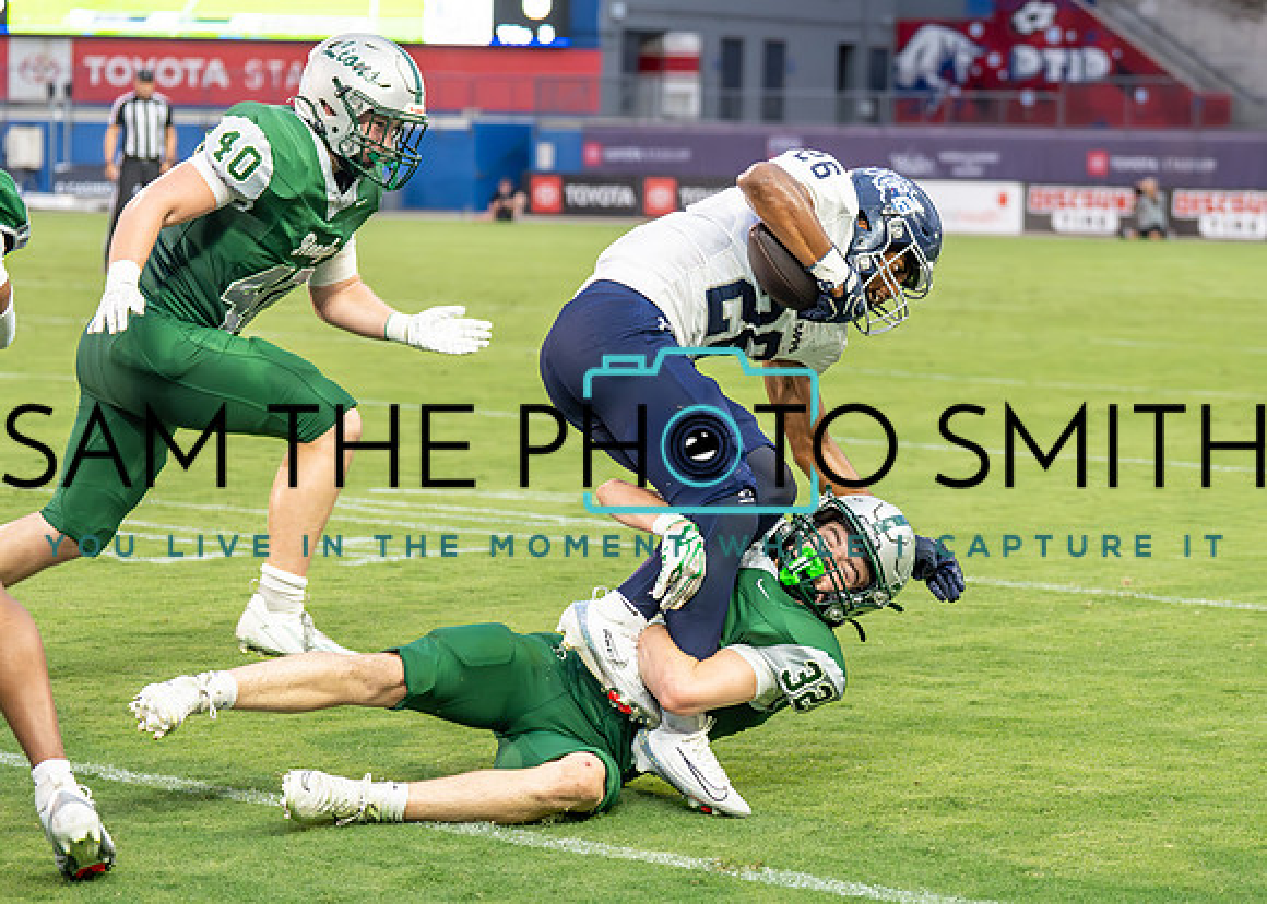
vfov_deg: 12.9
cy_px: 428
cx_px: 770
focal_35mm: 111
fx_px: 4007
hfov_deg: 17.9
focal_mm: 70
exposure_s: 1/1250
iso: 2000
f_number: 2.8
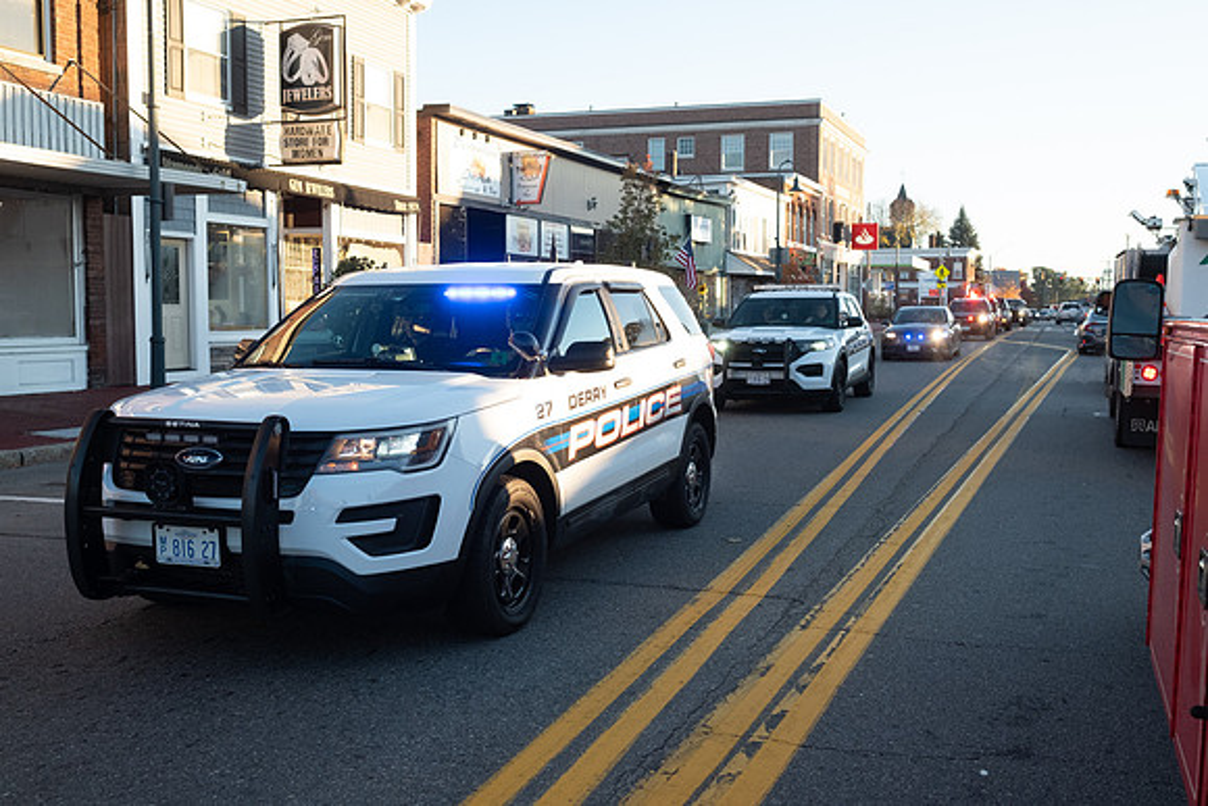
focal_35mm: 35
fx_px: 1175
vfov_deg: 37.9
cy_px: 403
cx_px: 604
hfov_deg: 54.4
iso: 800
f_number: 4.5
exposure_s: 1/640
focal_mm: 23
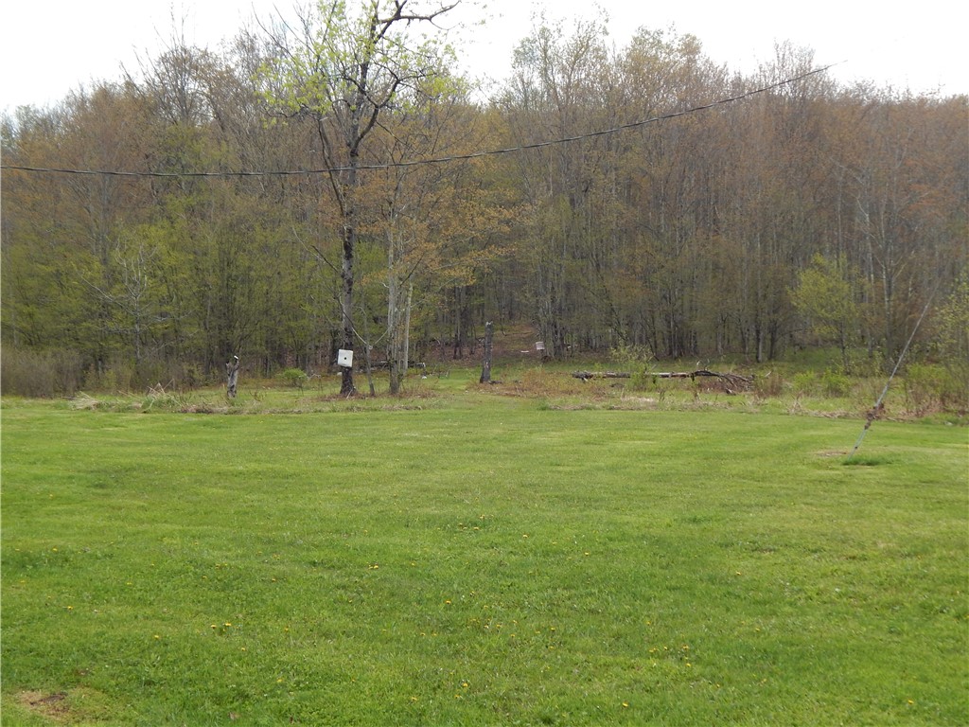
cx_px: 484
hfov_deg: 43.9
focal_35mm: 43
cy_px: 364
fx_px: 1204
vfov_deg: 33.6
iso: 125
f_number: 3.6
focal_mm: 7.7
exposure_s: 1/250
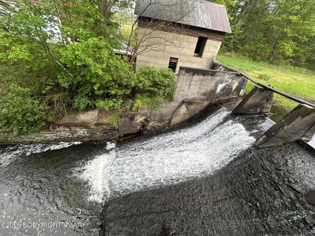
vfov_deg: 85.7
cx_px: 158
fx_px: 127
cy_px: 118
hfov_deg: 102.1
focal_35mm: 14
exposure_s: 1/110
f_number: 2.2
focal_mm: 2.22
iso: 40
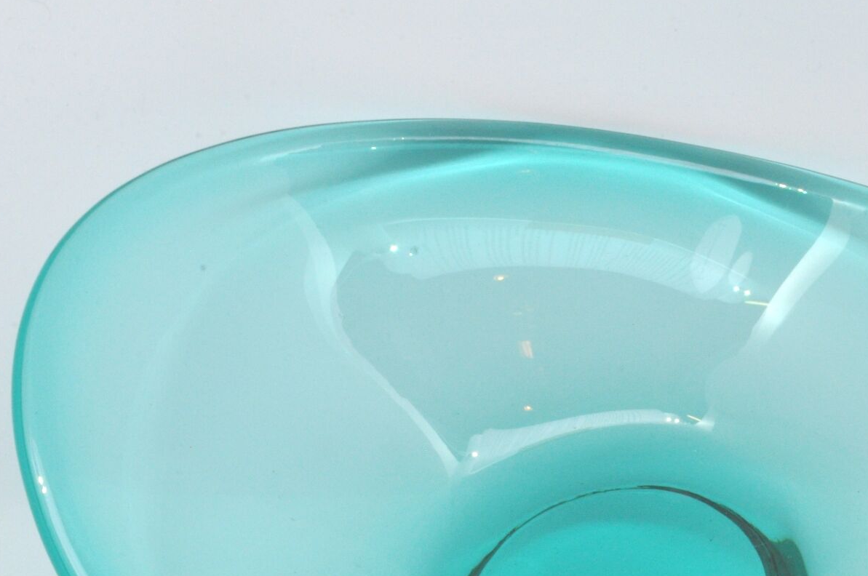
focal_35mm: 176
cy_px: 474
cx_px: 615
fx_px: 4238
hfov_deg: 11.7
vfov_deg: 7.8
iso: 800
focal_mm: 70
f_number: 29
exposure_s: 1/5
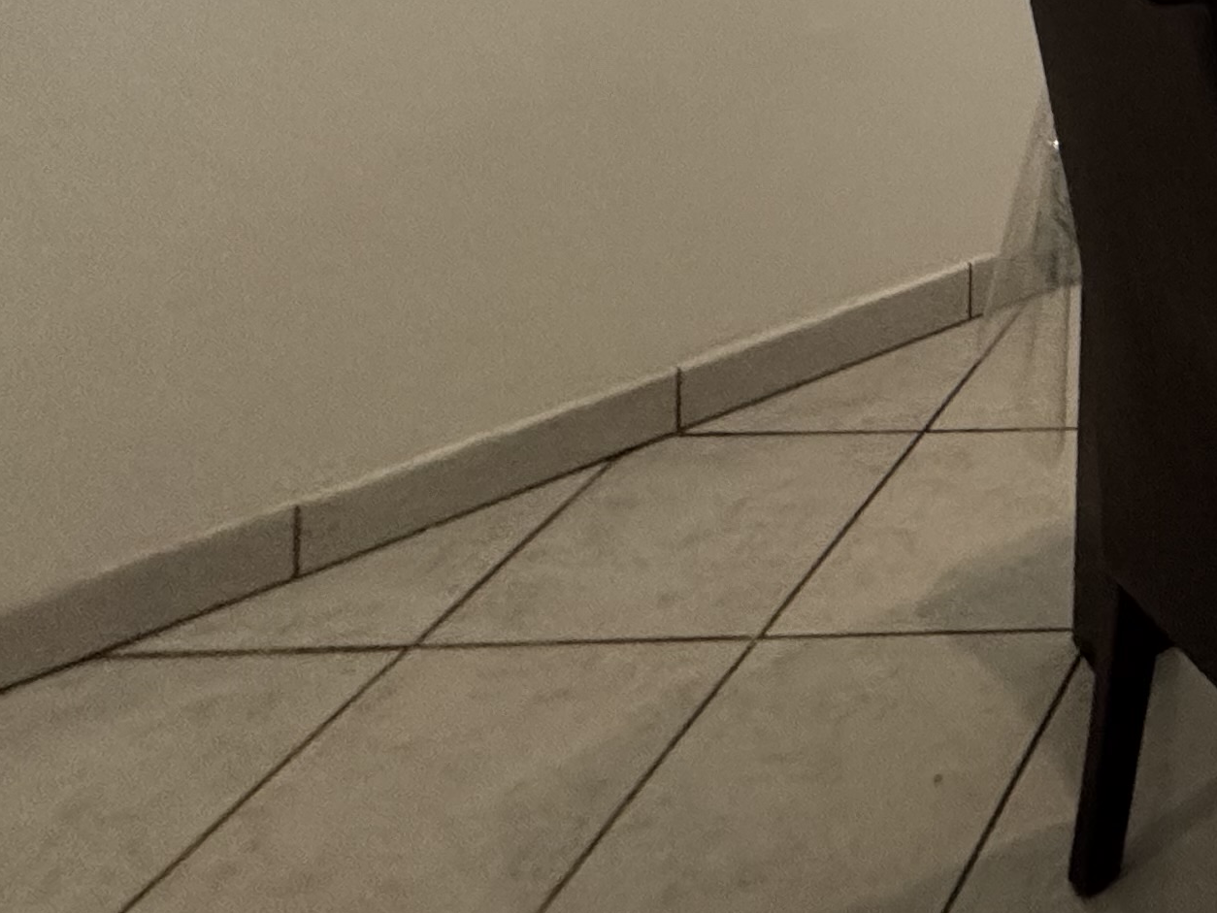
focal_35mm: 45
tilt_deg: +0.6
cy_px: -541
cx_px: 1873
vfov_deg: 23.7
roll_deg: -0.6
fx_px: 1582
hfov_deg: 27.3
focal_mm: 2.22
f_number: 2.2
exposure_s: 1/100
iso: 320
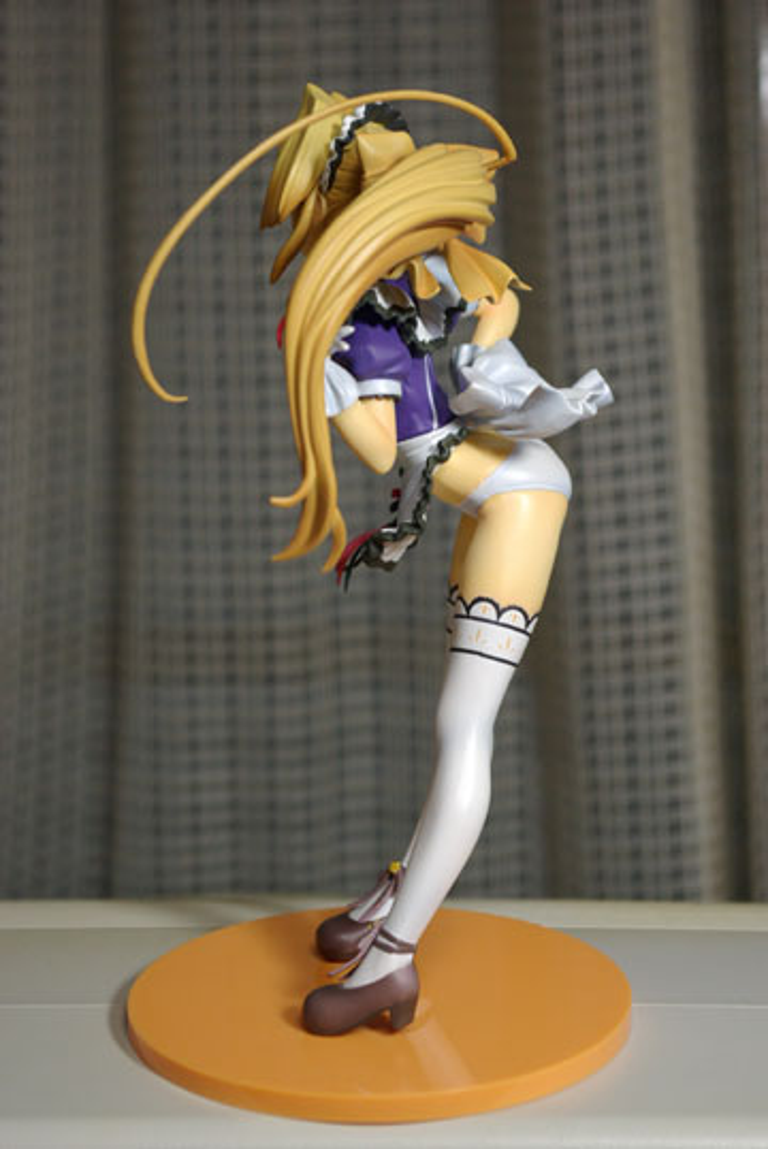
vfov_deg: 27.0
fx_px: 2397
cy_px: 574
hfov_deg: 18.2
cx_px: 384
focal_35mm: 75
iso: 800
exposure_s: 1/45
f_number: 8
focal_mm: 50
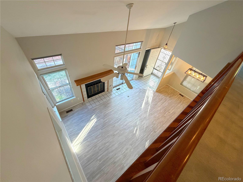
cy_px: 91
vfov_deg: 85.7
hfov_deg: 102.1
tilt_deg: -43.2
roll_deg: -8.8
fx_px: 98
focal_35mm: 14
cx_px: 122
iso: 250
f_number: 2.2
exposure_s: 1/120
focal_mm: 2.22
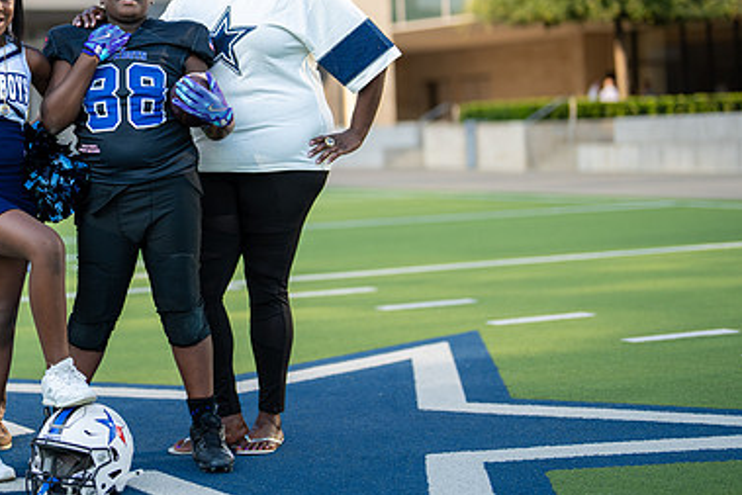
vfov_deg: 15.5
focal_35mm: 88
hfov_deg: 22.8
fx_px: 1814
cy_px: 126
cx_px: 154
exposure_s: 1/2000
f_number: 1.2
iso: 100
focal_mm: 50
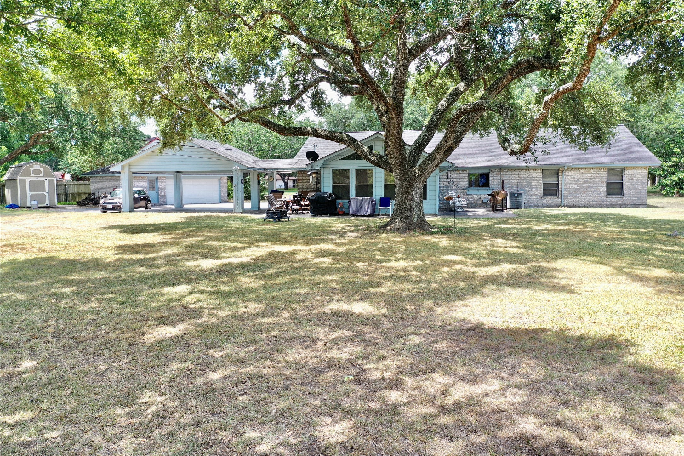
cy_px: 228
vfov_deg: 46.4
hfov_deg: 65.5
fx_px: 532
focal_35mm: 28
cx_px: 342
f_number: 4.5
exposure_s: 1/160
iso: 100
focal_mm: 10.26
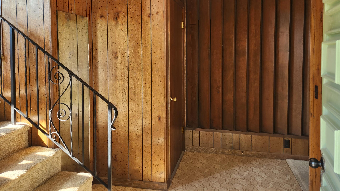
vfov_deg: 39.6
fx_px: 261
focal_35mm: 29
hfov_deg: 66.1
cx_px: 172
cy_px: 62
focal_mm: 5.4
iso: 80
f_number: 1.8
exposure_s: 1/120
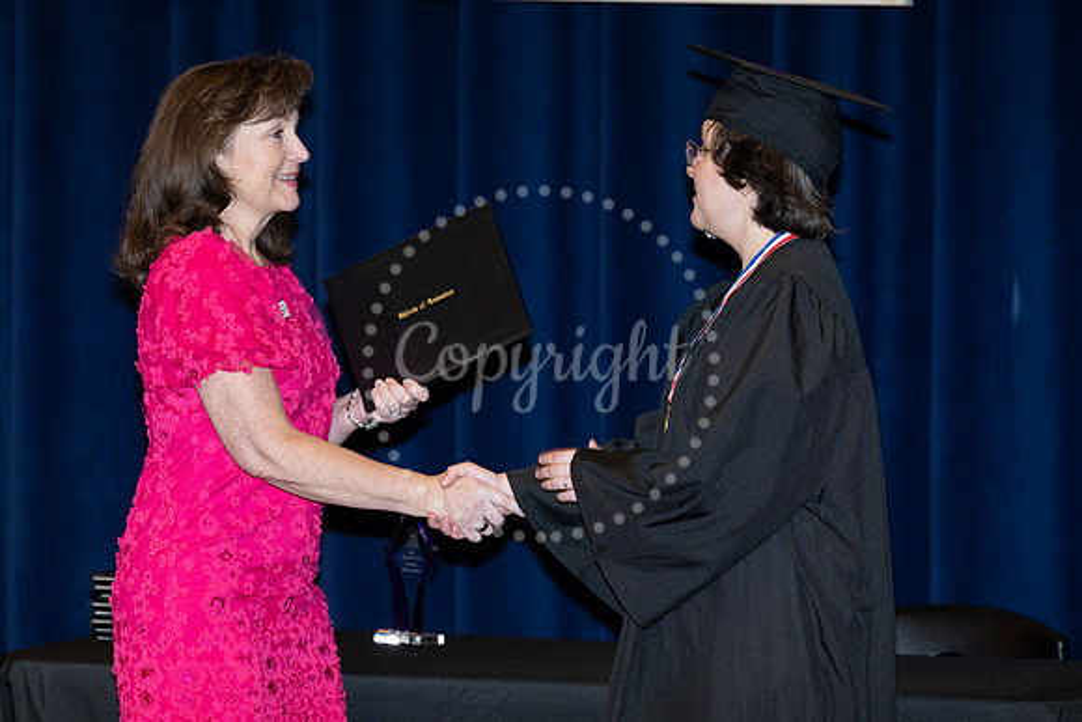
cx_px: 541
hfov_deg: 11.8
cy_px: 341
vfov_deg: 7.9
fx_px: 5233
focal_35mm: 174
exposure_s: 1/200
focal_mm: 165
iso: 1000
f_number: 5.6
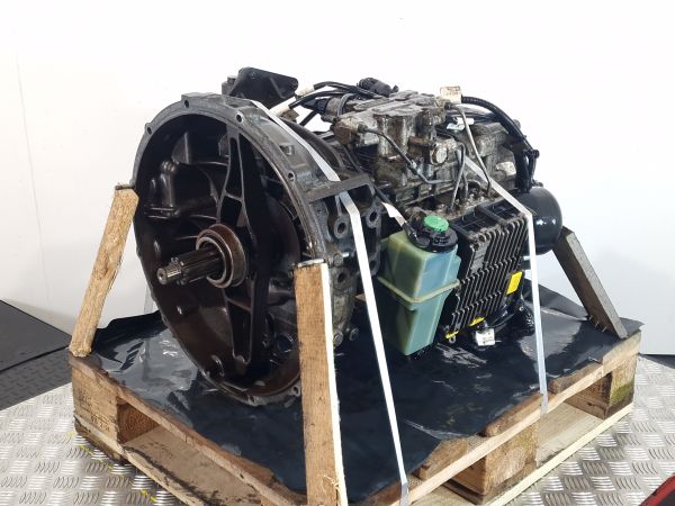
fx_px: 448
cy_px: 253
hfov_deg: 73.9
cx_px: 338
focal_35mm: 23
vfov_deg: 58.9
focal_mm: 6.4
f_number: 1.8
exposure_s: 1/50
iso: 100
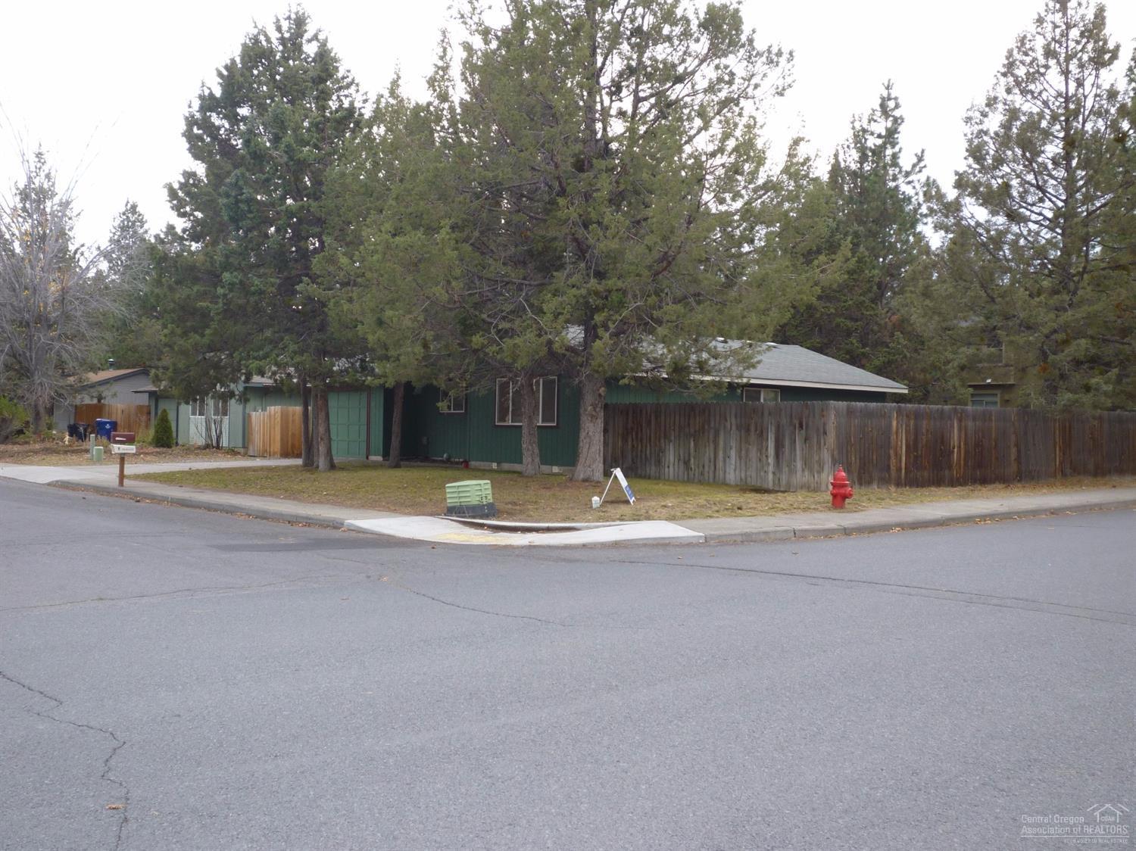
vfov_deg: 39.6
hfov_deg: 51.4
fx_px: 1181
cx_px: 568
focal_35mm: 36
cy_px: 426
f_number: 3.7
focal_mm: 6.3
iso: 100
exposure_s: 1/80
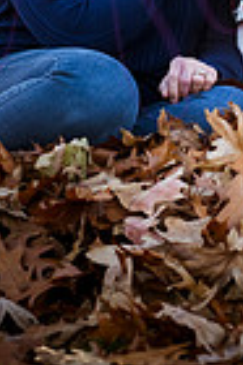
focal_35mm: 258
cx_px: 298
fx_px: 2619
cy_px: -219
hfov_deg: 5.3
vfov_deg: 7.8
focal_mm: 80
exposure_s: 1/320
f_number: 7.1
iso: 400
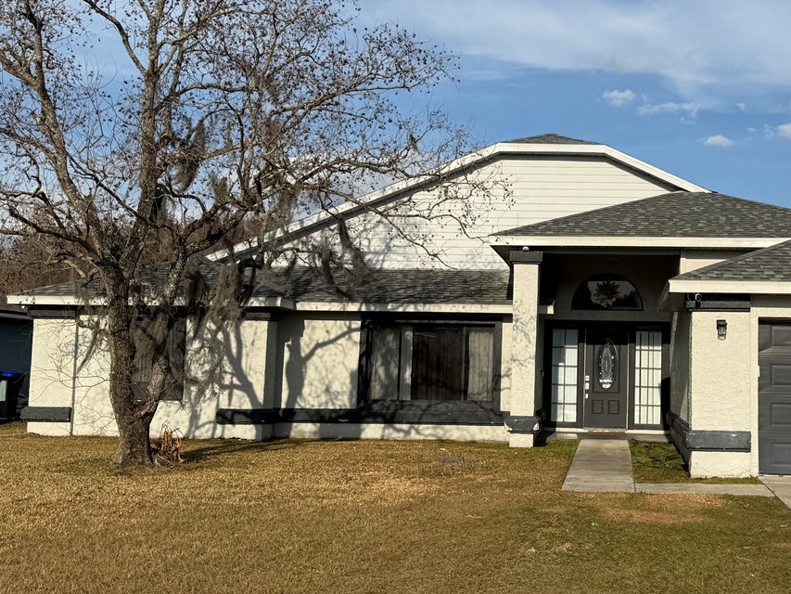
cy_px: 284
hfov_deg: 40.9
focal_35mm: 45
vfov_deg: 32.2
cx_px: 592
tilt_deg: +6.8
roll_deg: -1.2
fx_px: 1028
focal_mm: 6.76
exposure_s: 1/7353
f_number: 1.78
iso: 80
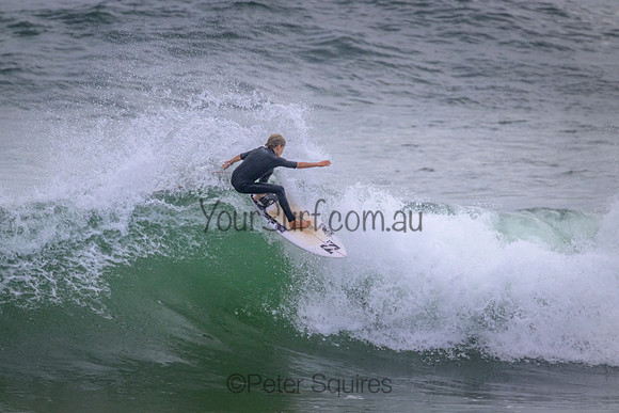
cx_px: 310
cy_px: 206
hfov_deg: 2.6
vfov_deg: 1.7
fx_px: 13758
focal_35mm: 800
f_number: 11
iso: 2800
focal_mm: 800
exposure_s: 1/2000
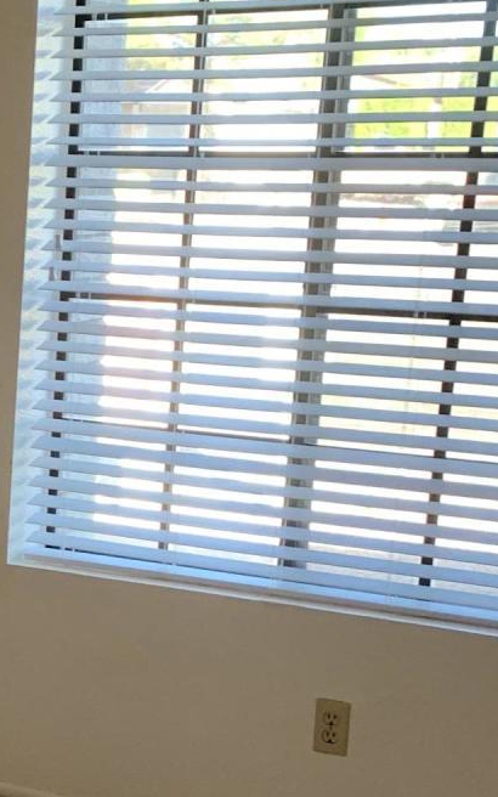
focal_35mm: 84
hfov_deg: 14.1
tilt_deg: -17.7
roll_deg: +2.3
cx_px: -338
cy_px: 711
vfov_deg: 24.0
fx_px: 1824
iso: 100
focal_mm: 4.25
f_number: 1.8
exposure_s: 1/77
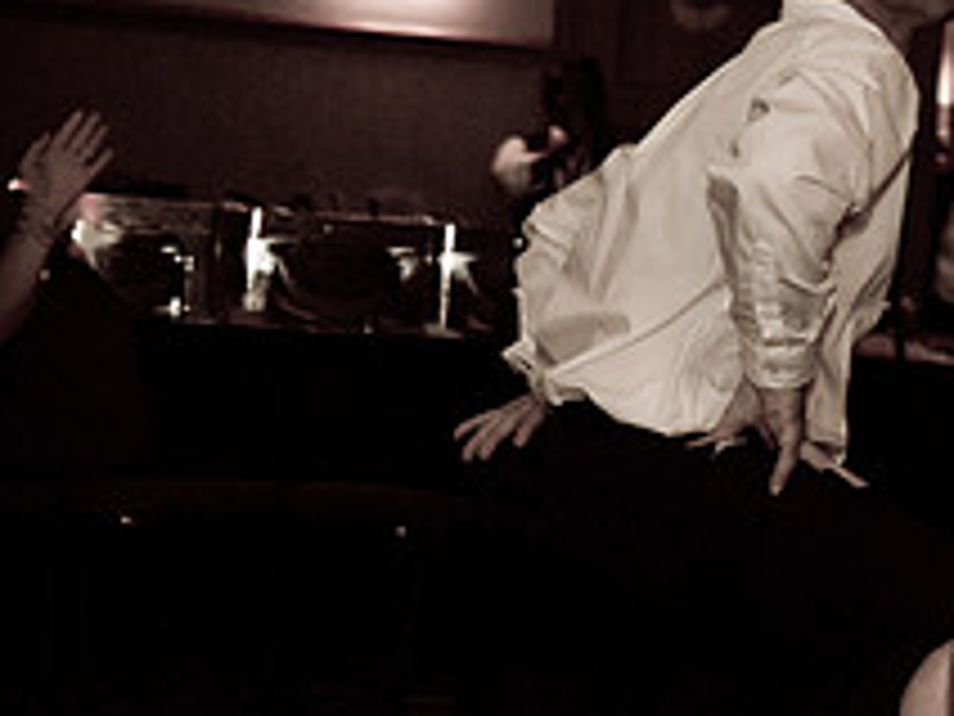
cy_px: 356
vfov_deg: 15.6
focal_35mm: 95
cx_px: 1220
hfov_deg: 19.2
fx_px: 2618
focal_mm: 24
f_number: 2.8
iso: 640
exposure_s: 1/60
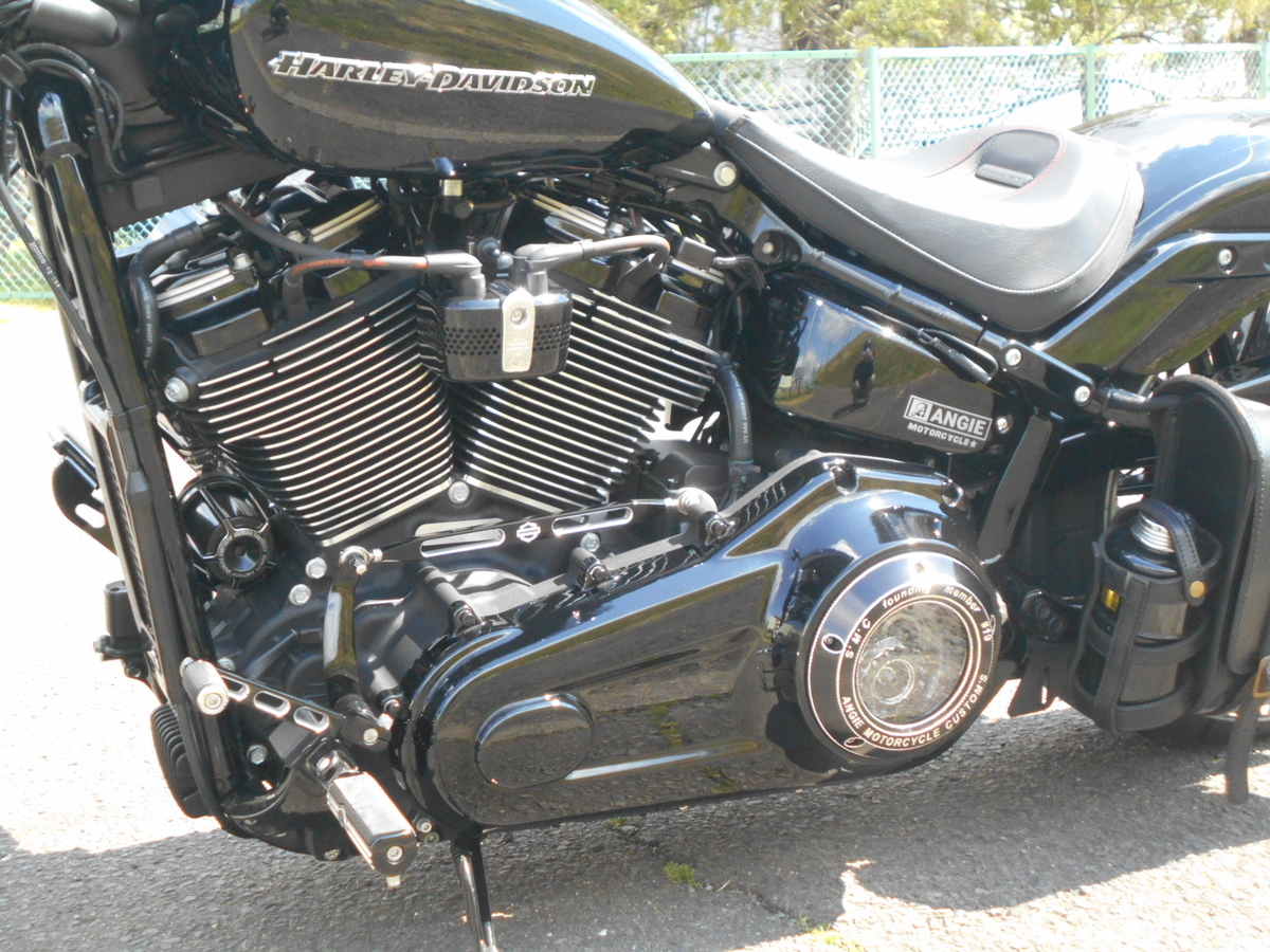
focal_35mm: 58
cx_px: 635
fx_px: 2128
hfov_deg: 33.2
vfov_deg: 25.2
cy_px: 476
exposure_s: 1/250
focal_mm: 10
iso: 360
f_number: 4.9
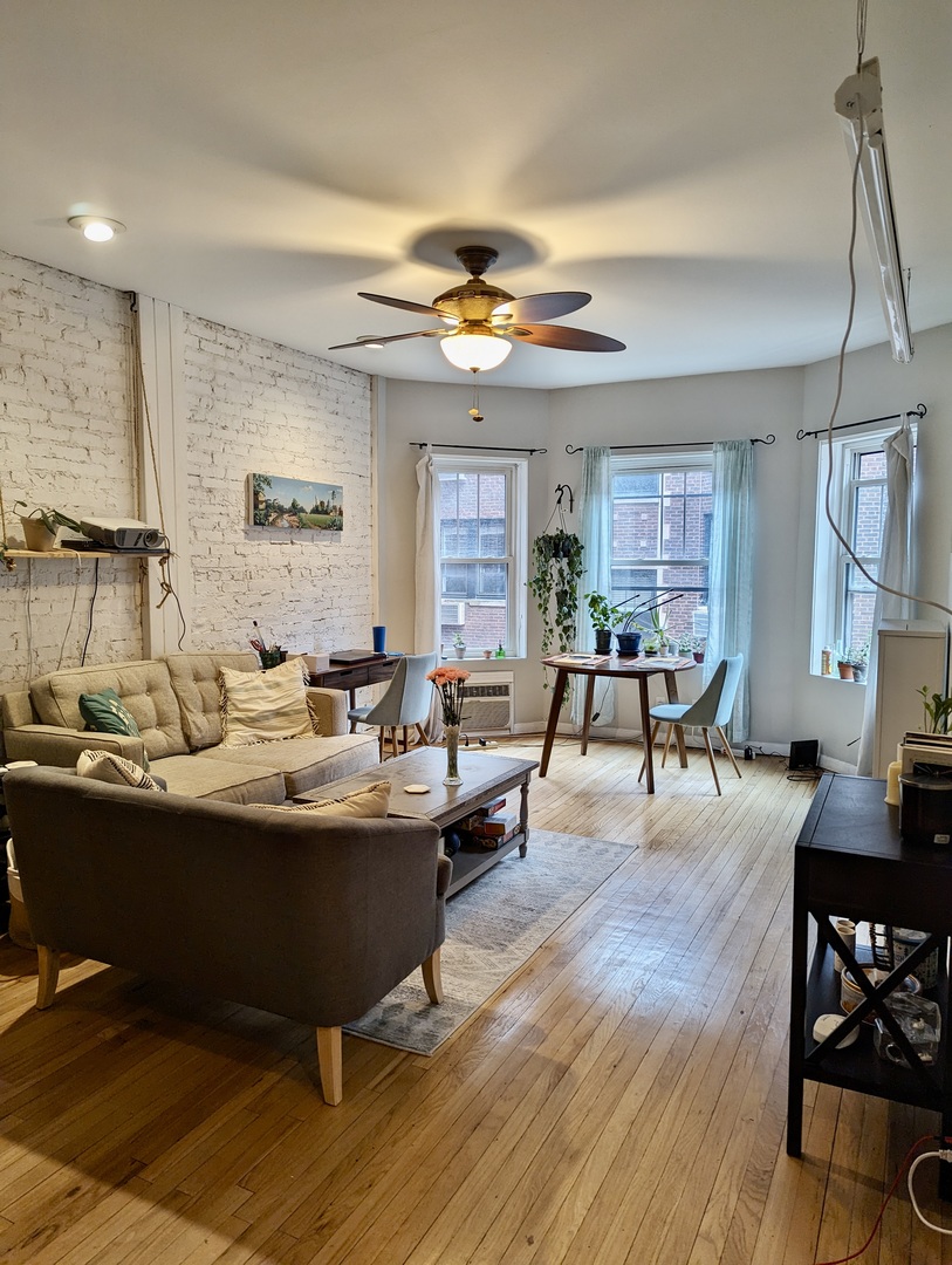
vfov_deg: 71.5
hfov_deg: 56.9
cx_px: 476
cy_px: 632
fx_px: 878
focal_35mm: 24
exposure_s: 1/24
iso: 50
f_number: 1.85
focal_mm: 6.81
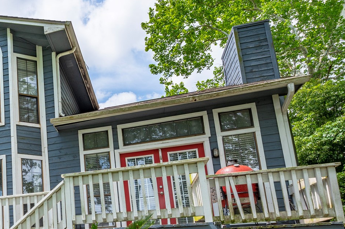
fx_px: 373
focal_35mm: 39
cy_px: 192
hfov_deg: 42.0
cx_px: -10
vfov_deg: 32.9
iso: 100
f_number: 11
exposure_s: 1/125
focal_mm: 17
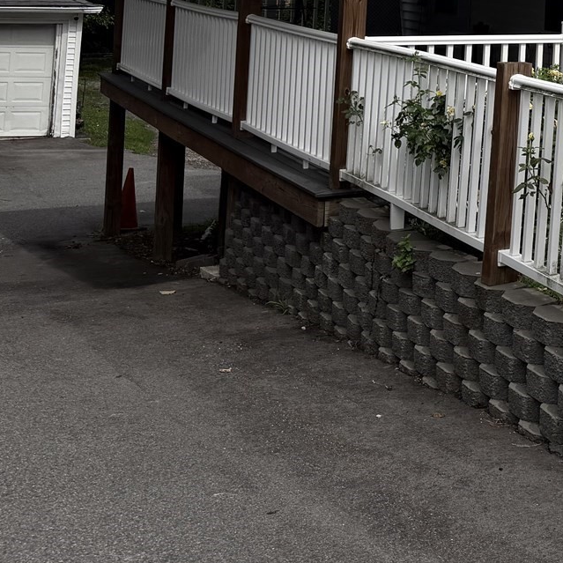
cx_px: 755
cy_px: -65
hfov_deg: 22.4
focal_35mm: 68
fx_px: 1251
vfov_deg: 23.7
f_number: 1.78
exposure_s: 1/4673
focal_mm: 6.76
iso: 80
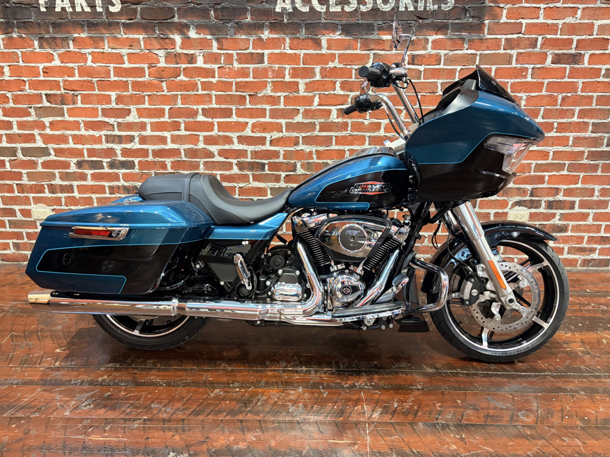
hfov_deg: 67.3
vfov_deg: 53.1
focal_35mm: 26
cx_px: 305
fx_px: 458
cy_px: 228
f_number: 1.6
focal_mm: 5.96
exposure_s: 1/60
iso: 400
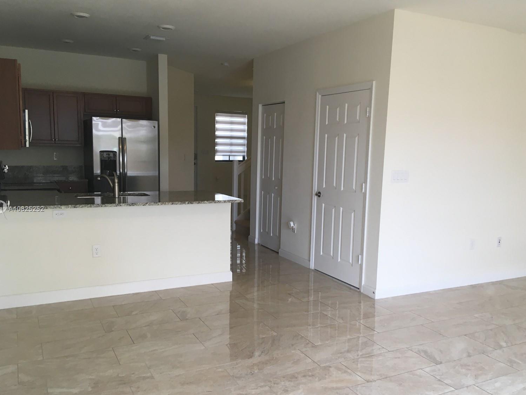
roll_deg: -2.2
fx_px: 471
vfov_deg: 45.4
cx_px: 270
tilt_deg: -6.3
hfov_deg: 58.3
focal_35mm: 31
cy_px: 209
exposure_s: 1/30
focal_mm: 4.15
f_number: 2.2
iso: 50
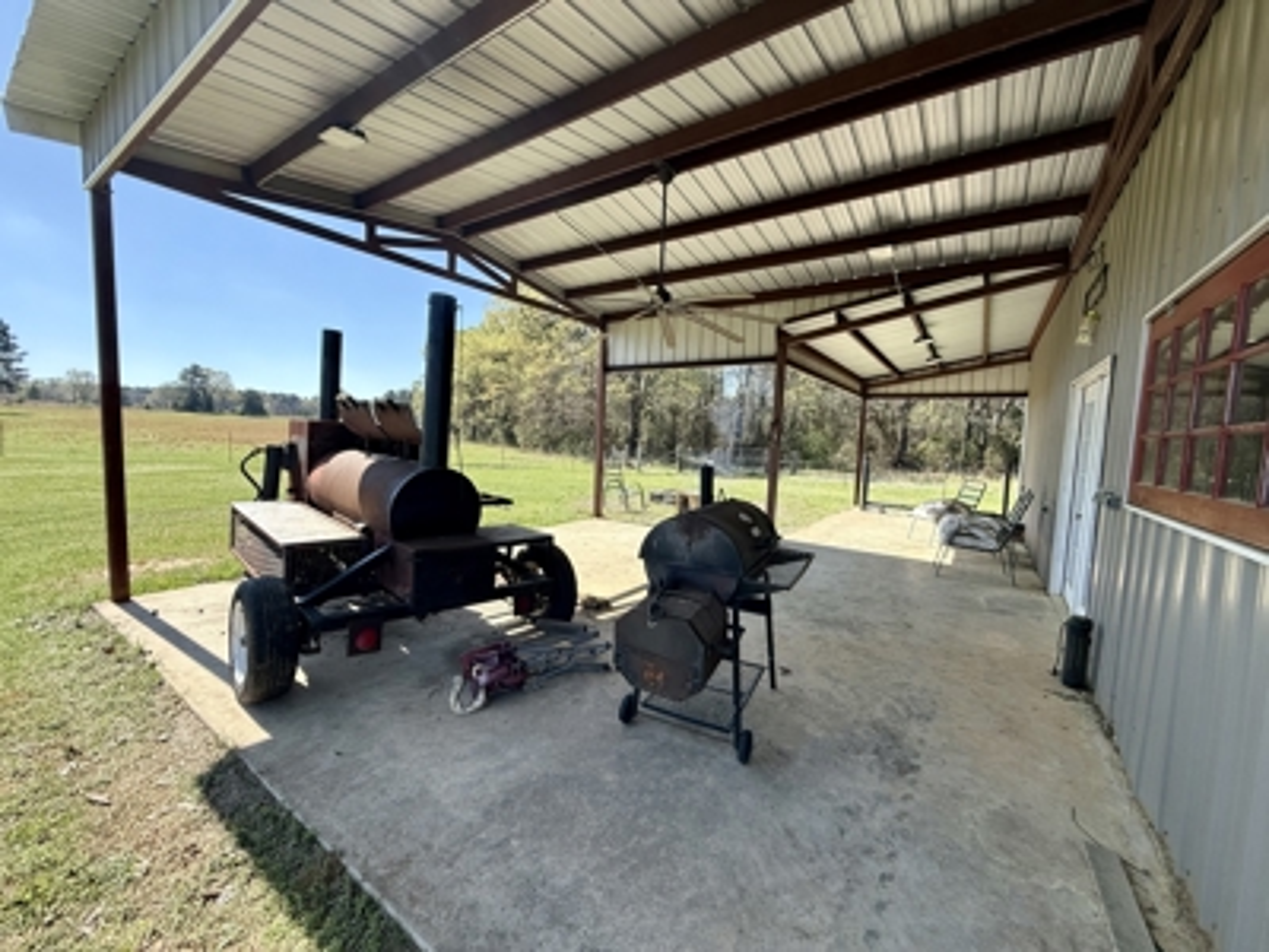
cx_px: 634
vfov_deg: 85.7
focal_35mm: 14
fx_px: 513
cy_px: 476
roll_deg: -2.3
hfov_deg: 102.1
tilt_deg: -3.0
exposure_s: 1/1050
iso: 64
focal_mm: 2.22
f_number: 2.2
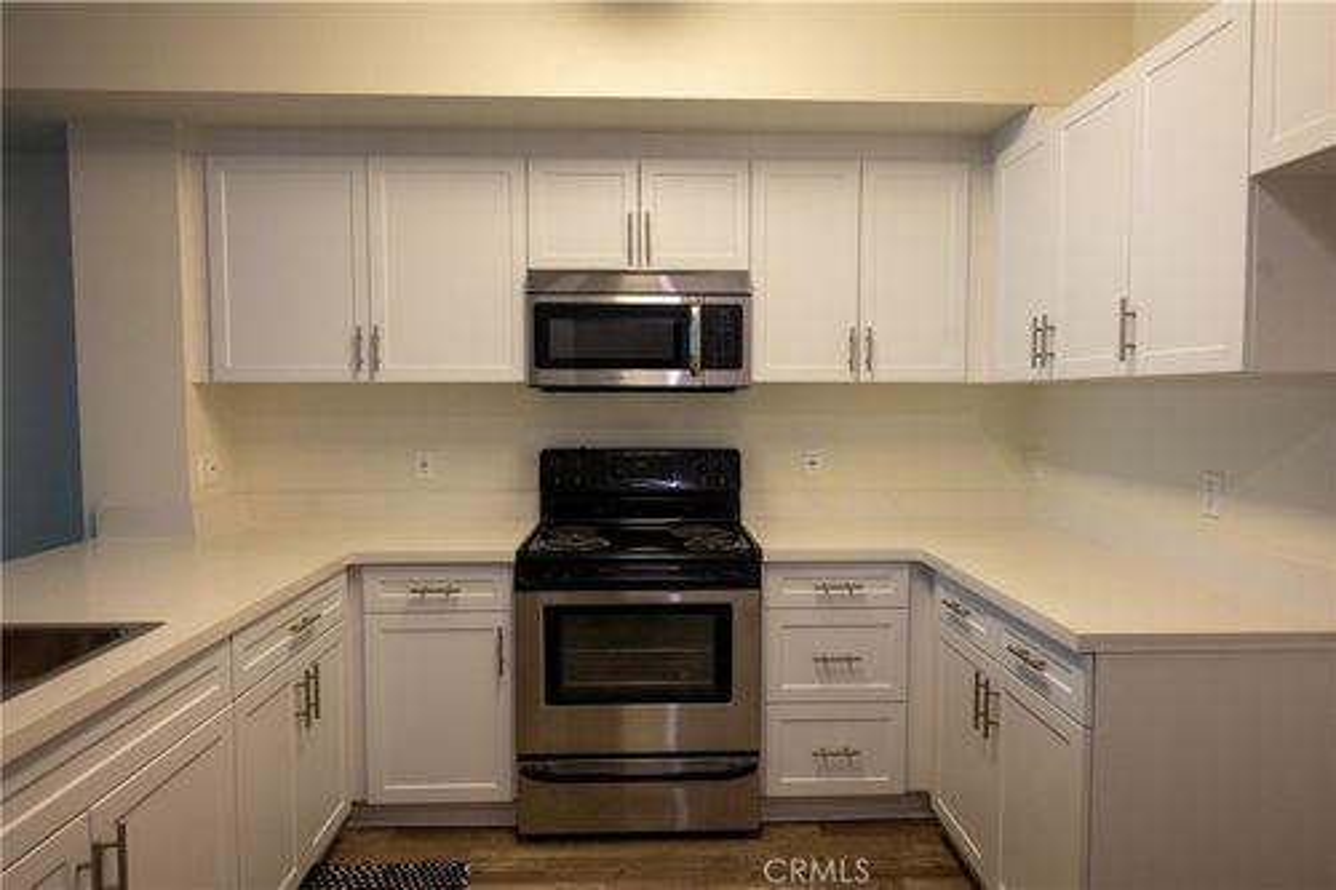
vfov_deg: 60.7
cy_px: 445
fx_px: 760
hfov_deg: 82.6
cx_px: 668
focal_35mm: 20
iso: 2000
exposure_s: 1/200
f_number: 4.5
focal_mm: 20.5
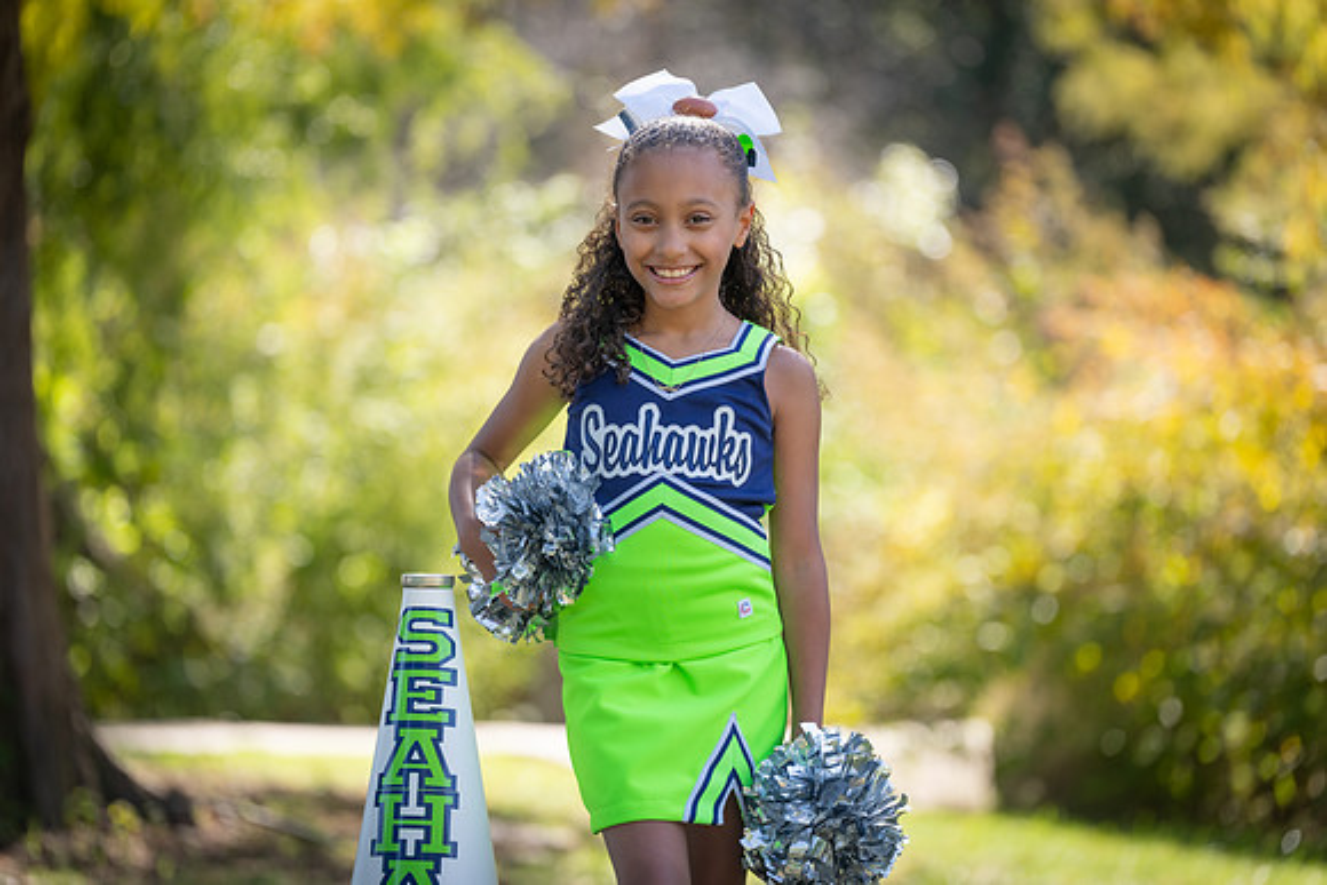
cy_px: 442
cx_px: 664
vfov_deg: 9.3
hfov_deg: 13.9
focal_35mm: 148
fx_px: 5456
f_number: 2.8
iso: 100
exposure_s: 1/400
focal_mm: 148
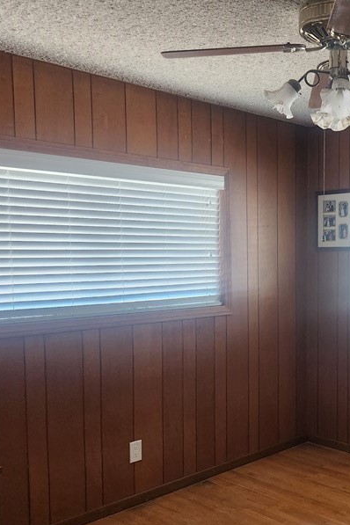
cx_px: 332
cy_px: 295
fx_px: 598
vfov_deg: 47.3
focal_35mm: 41
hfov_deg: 30.8
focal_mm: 5.4
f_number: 1.8
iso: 320
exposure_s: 1/120
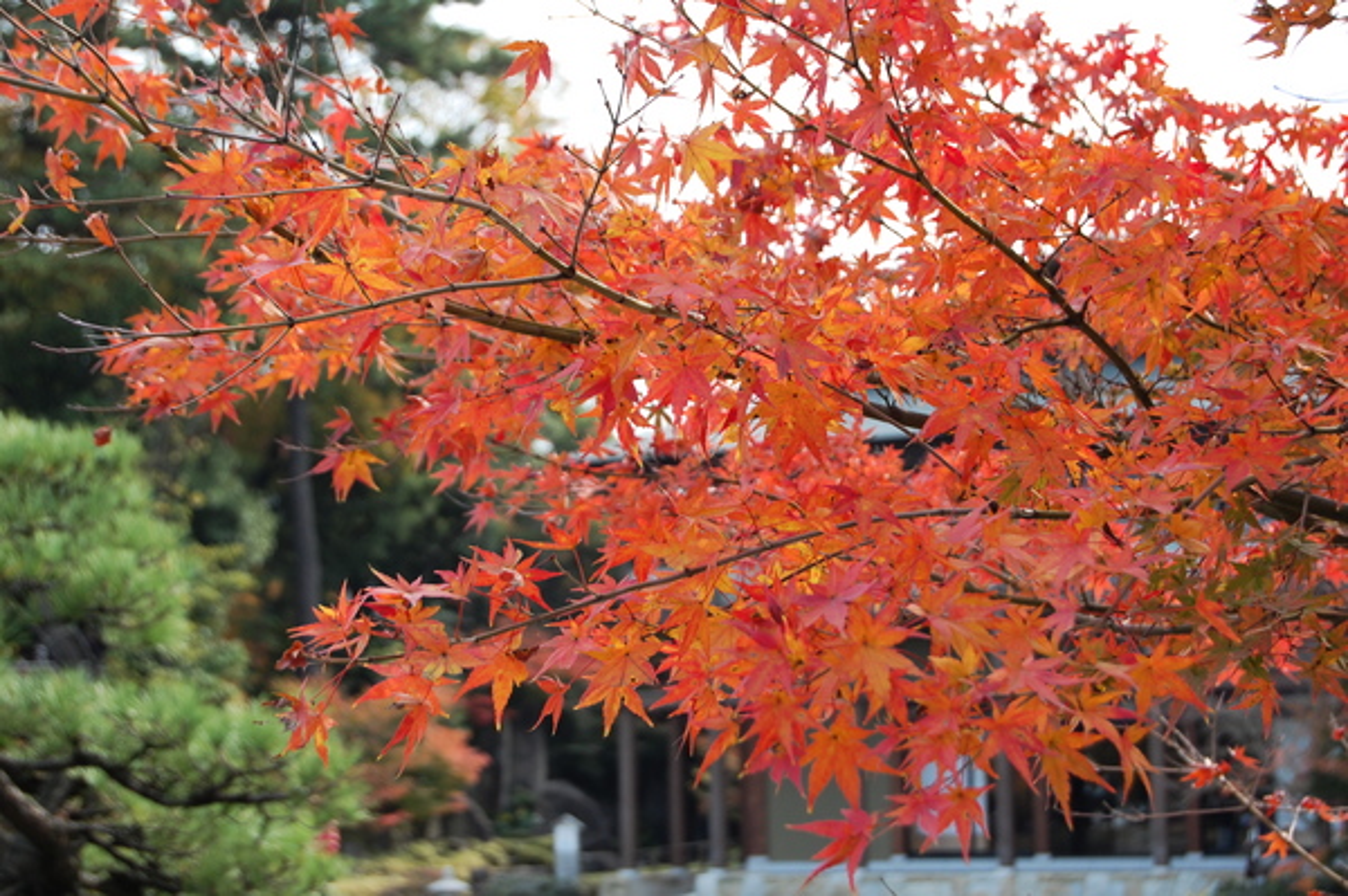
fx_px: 3087
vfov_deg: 16.5
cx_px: 674
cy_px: 448
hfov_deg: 24.6
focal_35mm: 82
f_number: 6.3
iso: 200
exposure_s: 1/160
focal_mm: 55
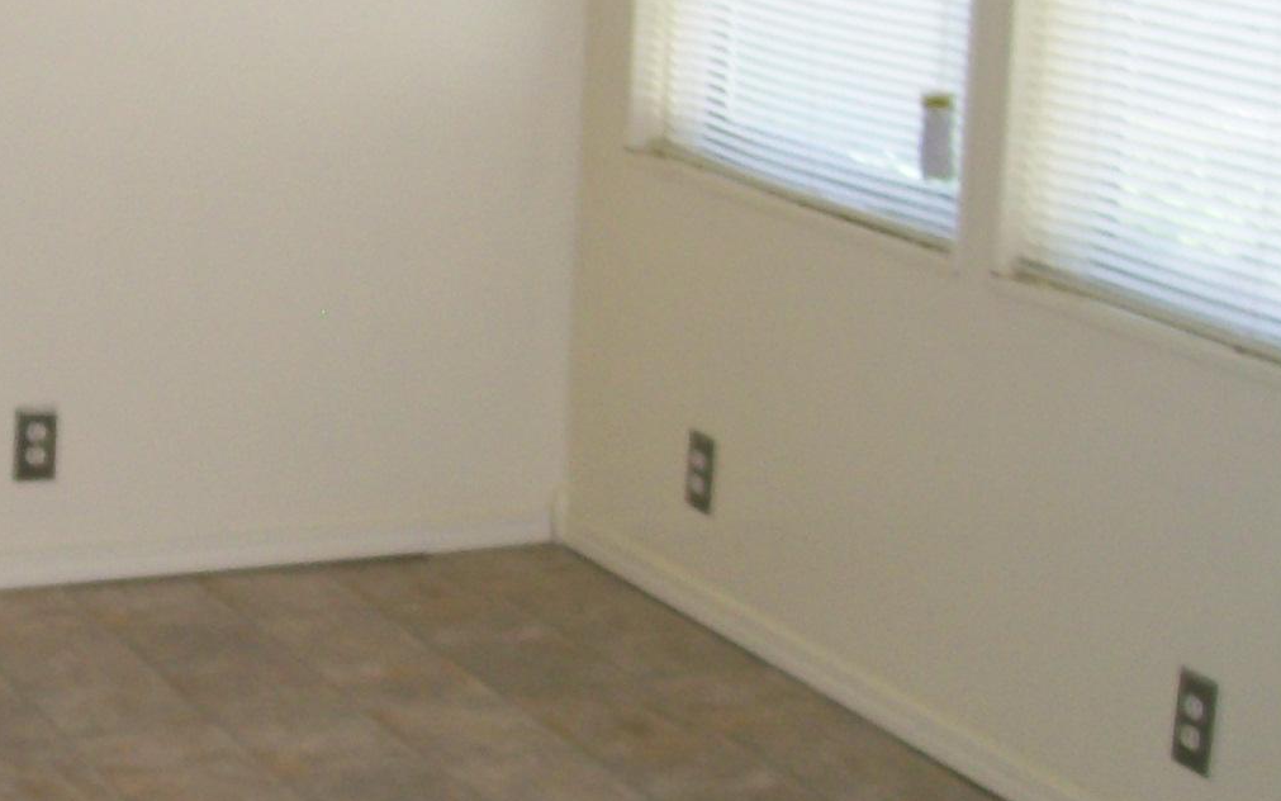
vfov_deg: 15.0
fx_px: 3037
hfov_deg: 22.5
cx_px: -127
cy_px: 218
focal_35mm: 87
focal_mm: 6
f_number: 2.7
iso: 80
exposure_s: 1/64
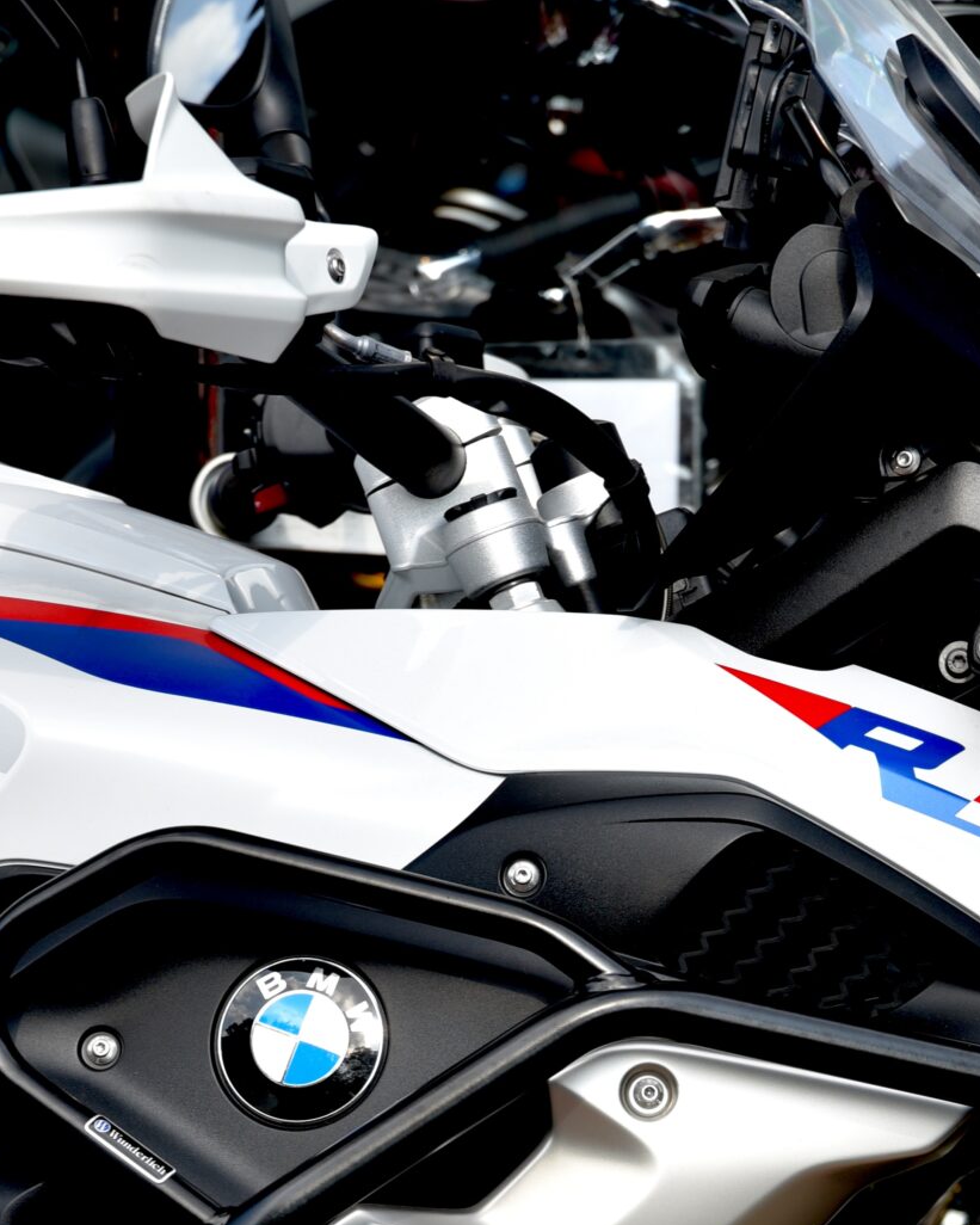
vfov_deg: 11.6
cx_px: 514
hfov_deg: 9.4
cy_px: 1298
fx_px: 5945
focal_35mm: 164
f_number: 5.6
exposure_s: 1/125
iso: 100
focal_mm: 70
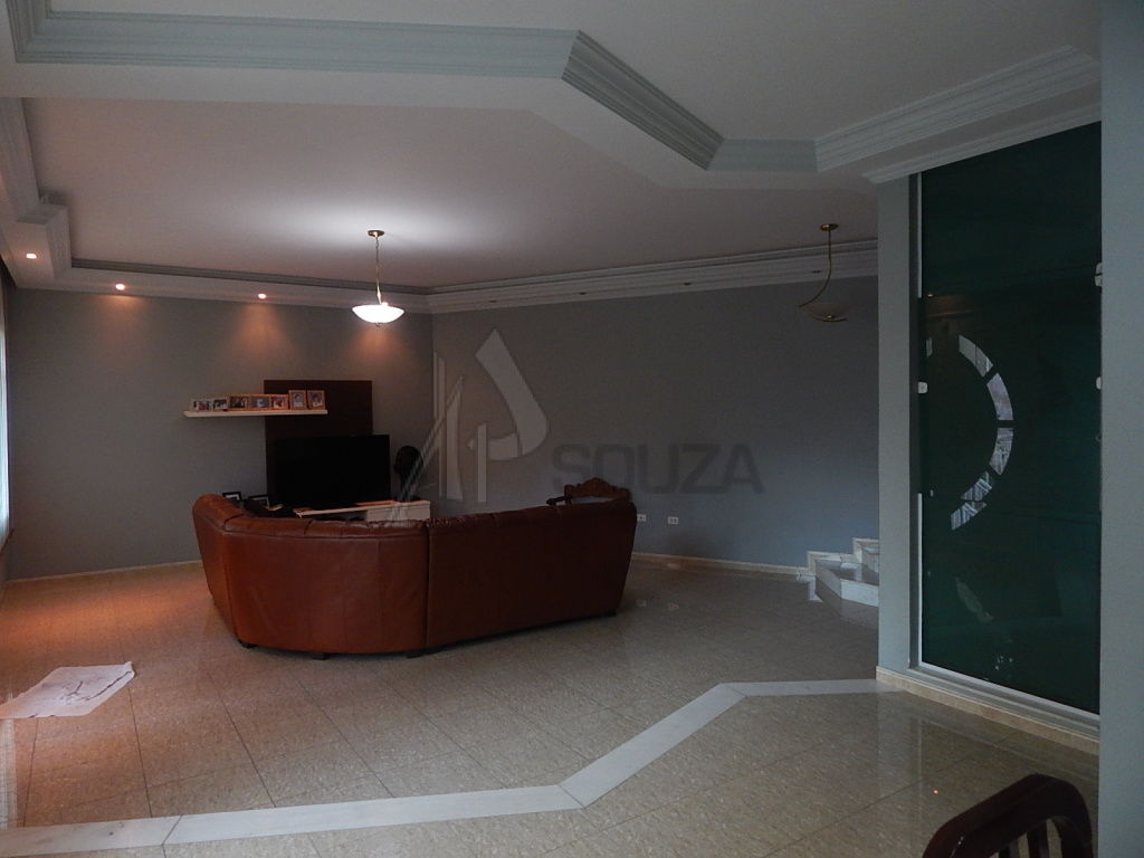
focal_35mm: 23
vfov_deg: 58.9
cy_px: 429
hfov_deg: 73.9
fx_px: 760
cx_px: 572
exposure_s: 1/30
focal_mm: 4
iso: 280
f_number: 3
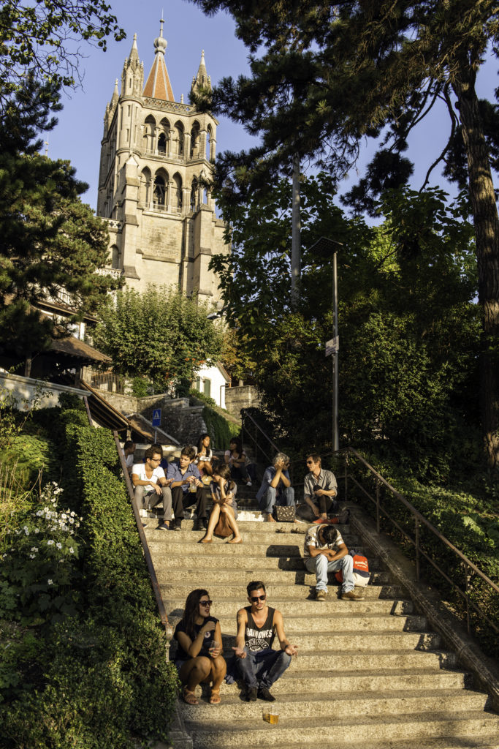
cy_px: 374
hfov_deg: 35.1
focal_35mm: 38
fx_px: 790
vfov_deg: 50.7
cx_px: 250
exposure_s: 1/160
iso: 160
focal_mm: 38
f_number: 7.1
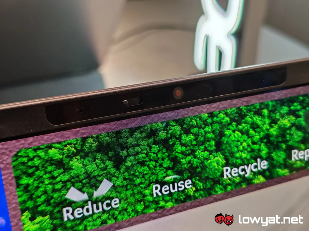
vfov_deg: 31.5
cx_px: 154
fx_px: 411
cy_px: 116
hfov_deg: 41.2
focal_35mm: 46
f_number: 1.6
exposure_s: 1/120
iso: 64
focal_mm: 5.4
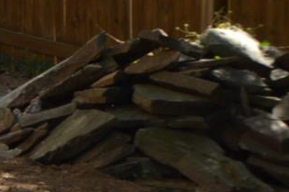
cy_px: 86
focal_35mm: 293
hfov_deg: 6.3
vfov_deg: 4.7
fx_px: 2349
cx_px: -641
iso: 160
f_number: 5.6
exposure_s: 1/125
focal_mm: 30
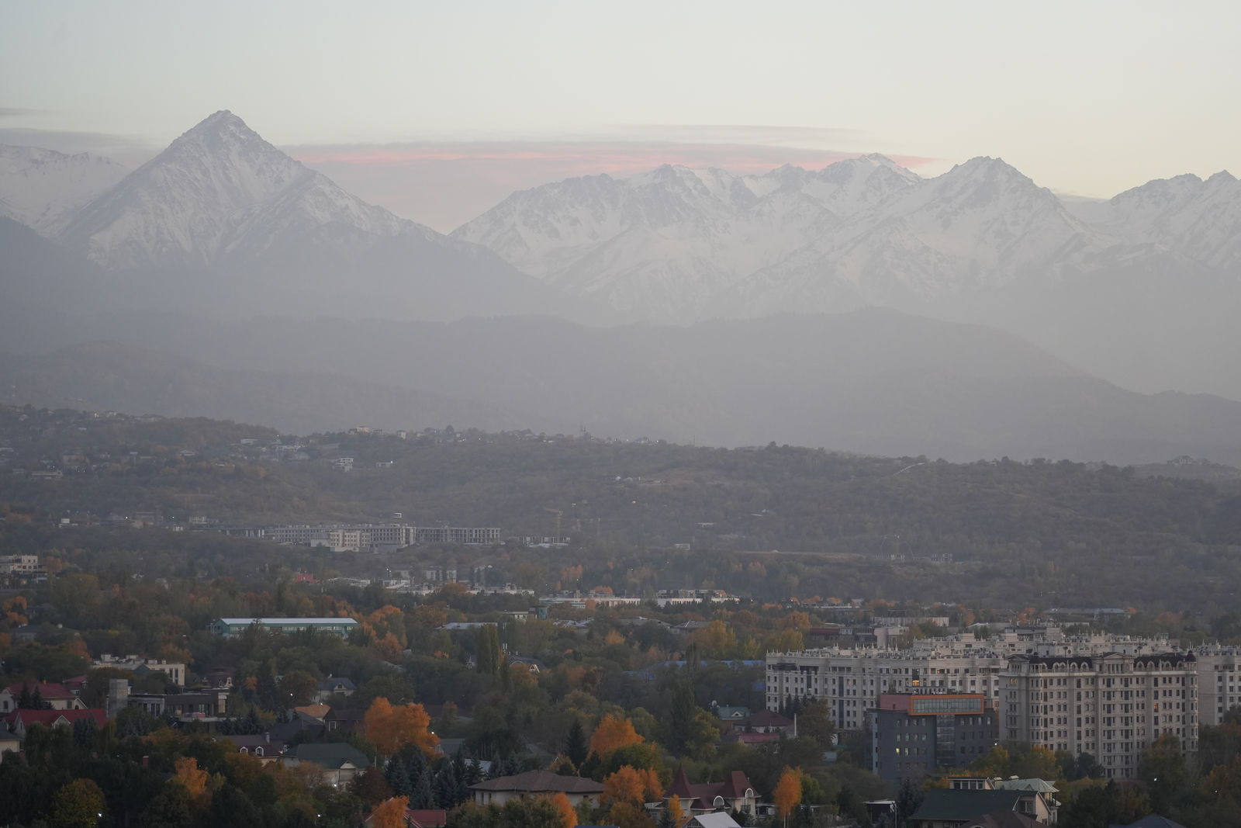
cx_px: 620
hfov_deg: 19.5
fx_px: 3620
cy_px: 414
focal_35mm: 105
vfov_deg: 13.0
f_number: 4
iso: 1600
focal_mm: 105
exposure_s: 1/160
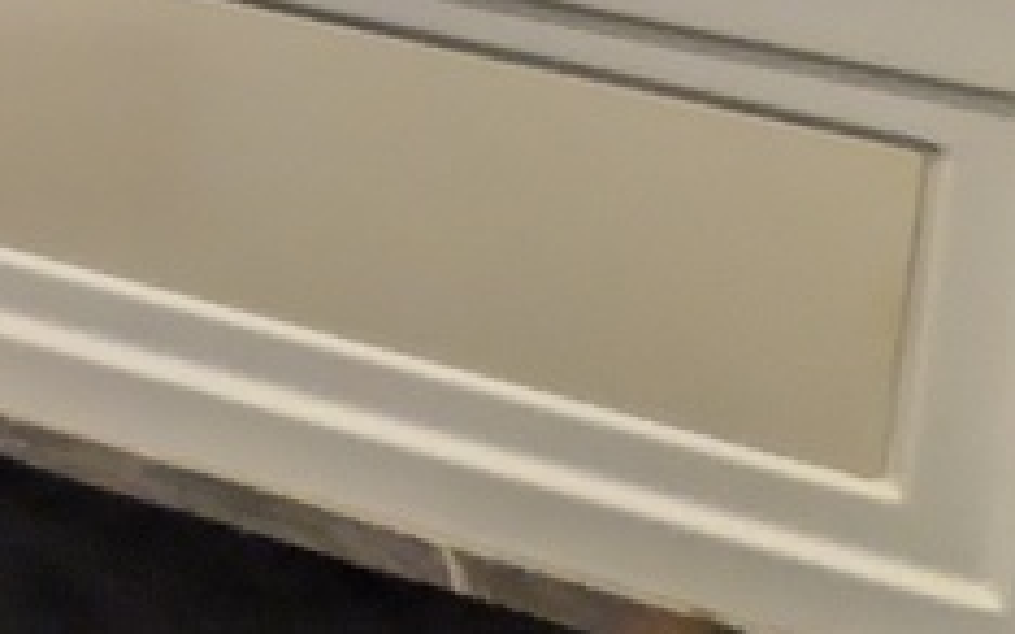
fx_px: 2157
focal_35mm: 78
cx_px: -1575
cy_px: -1112
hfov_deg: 14.1
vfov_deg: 11.7
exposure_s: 1/40
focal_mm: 2.02
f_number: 1.7
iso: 70
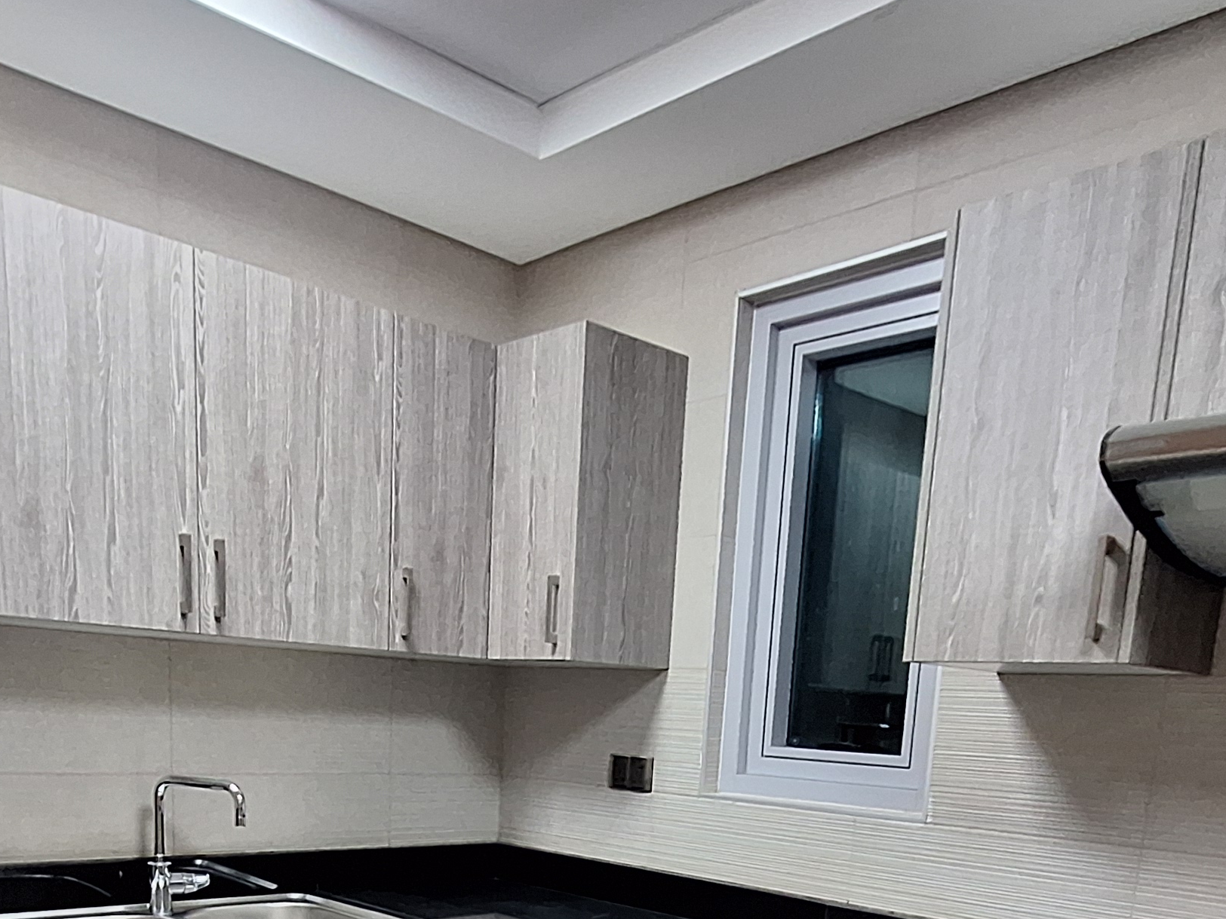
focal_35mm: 32
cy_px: 967
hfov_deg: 56.8
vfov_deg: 38.1
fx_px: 1133
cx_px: 594
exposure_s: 1/50
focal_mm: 1.74
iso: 200
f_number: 2.2
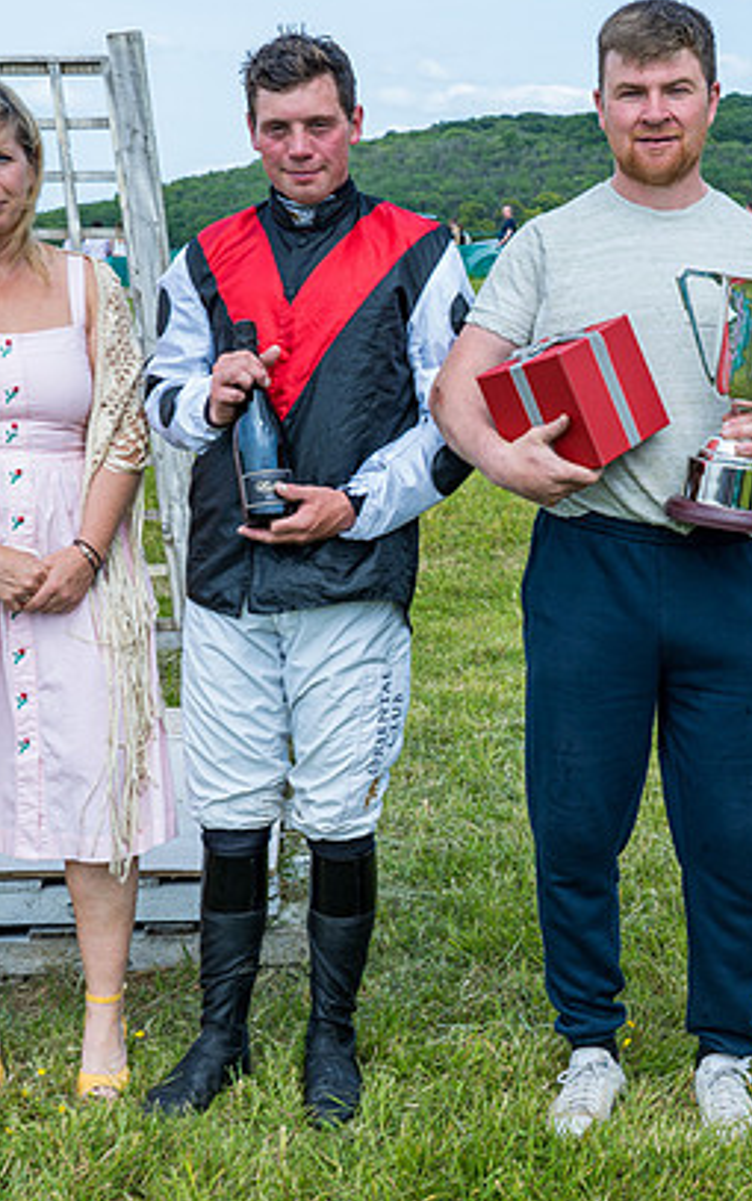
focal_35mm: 70
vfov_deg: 29.3
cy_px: 643
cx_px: 545
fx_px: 2291
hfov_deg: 18.5
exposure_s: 1/100
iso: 50
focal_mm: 35
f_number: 9
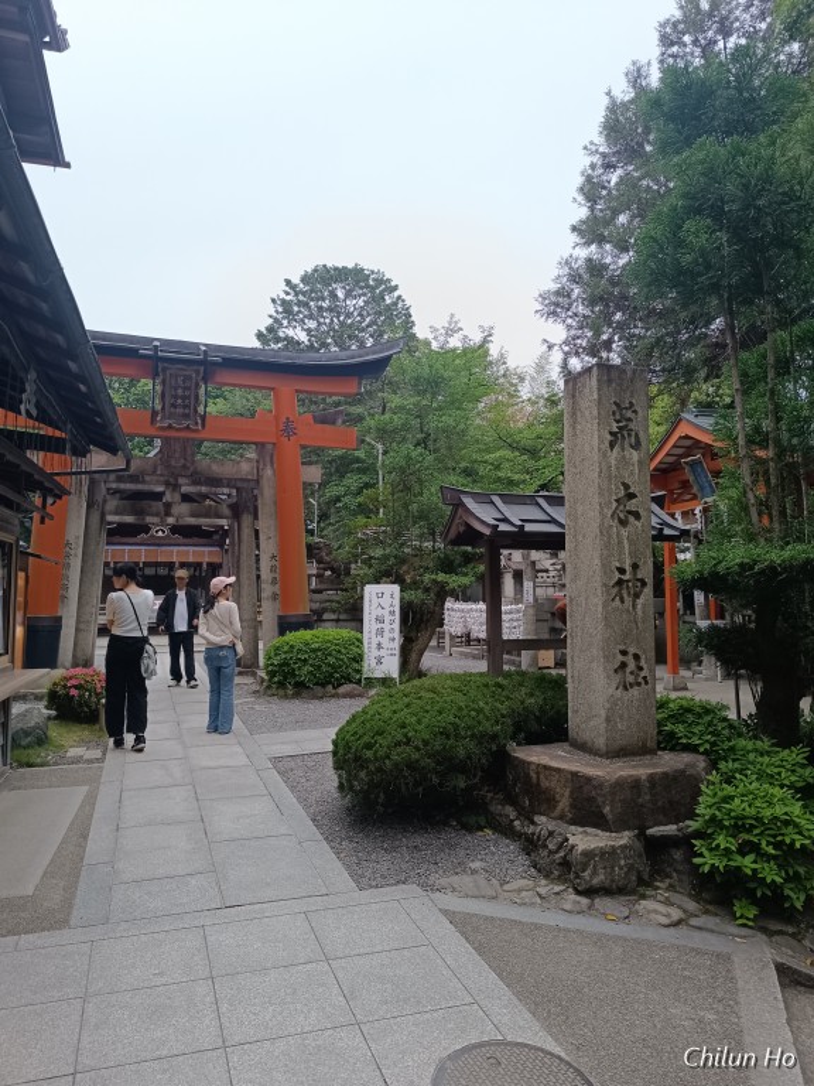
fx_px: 752
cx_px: 407
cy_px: 543
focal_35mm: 24
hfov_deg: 56.8
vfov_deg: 71.6
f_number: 1.65
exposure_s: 1/100
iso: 444
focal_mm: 6.14
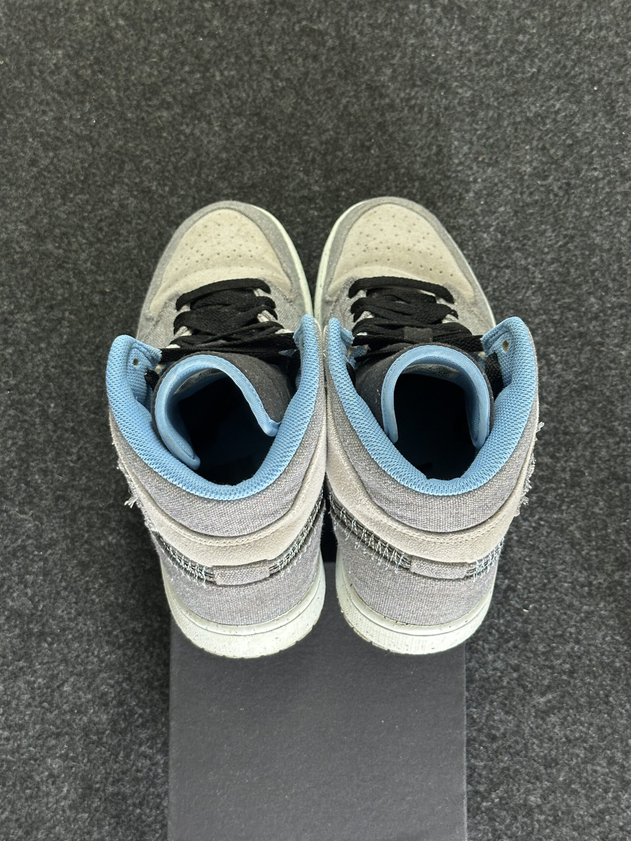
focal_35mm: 48
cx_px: 316
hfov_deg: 30.3
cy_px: 420
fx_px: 1167
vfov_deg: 39.7
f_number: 1.78
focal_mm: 6.86
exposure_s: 1/50
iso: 200
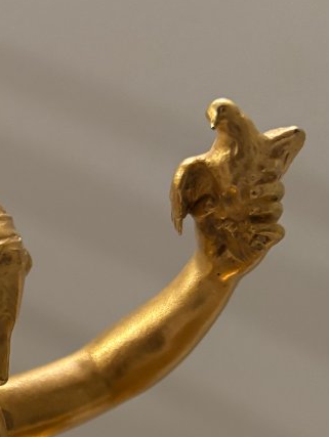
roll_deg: -2.6
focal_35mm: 73
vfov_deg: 24.2
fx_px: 924
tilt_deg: -16.6
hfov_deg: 18.9
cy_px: 526
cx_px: -82
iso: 400
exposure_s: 1/33
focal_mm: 5.96
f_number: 1.6
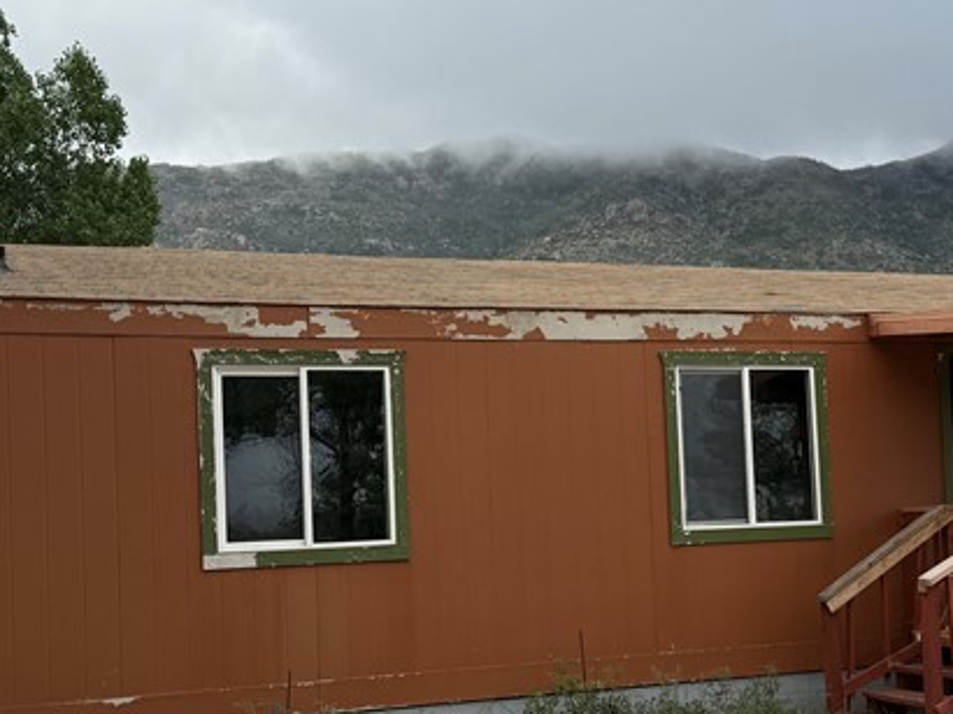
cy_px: 435
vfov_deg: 24.3
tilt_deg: +4.5
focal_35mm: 60
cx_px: 593
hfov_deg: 32.1
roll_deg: +3.0
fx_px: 1651
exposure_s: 1/3584
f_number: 1.78
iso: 100
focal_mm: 6.76
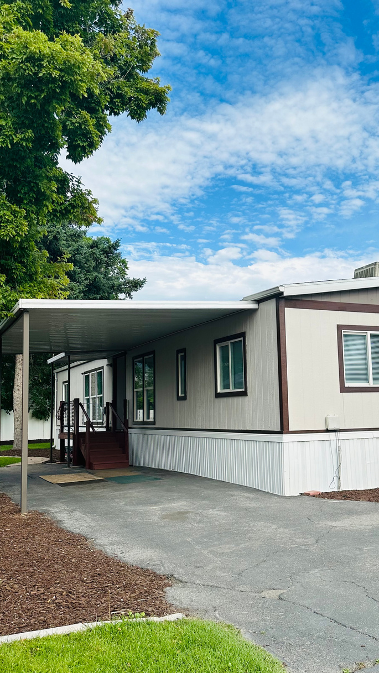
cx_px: 224
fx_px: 589
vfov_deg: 59.5
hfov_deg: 35.6
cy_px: 349
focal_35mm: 33
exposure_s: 1/3597
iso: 80
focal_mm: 6.86
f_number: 1.78
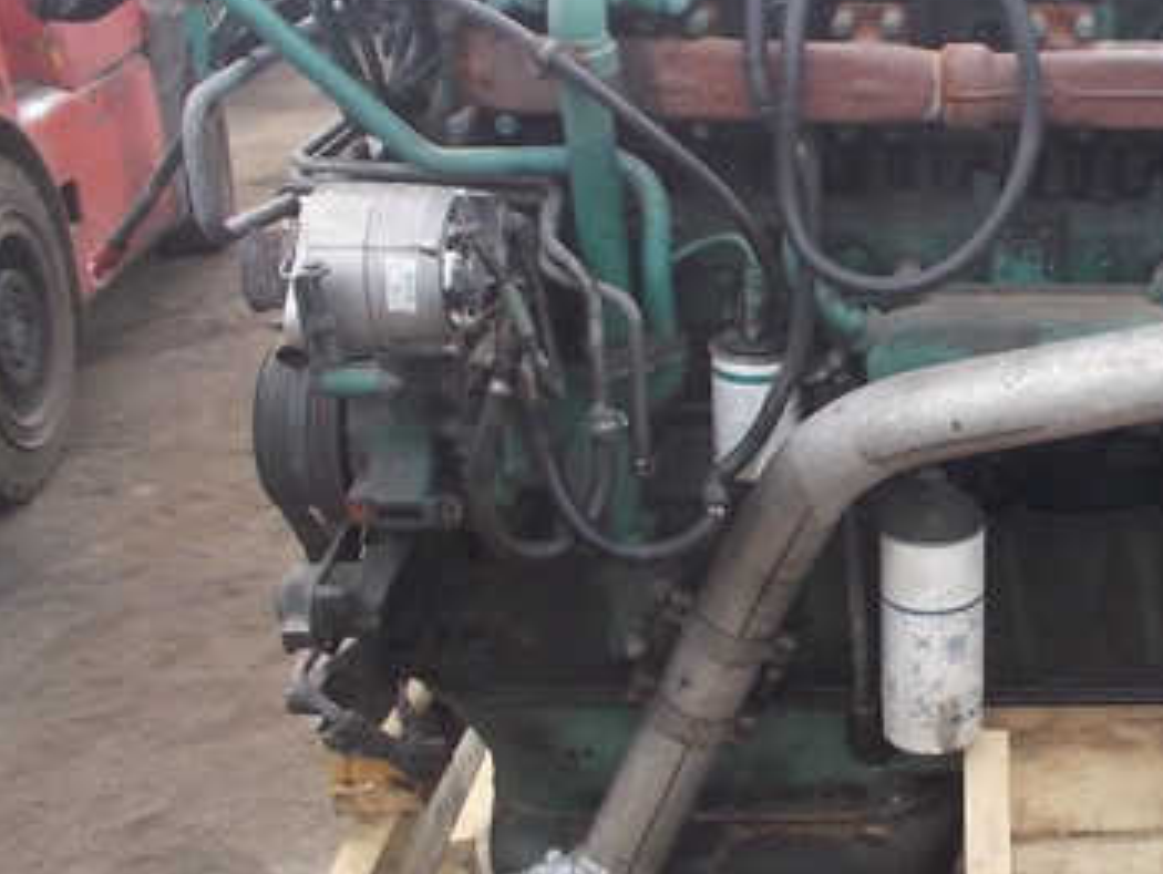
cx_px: 1053
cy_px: 399
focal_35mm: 53
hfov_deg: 34.1
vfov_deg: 27.5
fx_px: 1782
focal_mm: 4.1
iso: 80
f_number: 3.3
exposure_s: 1/125
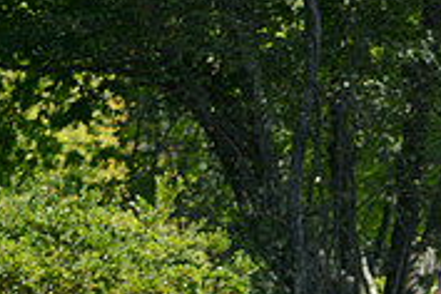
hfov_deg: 8.9
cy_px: 447
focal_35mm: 229
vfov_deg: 5.9
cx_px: 573
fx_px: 2805
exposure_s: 1/1000
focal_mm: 70
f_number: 5
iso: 400
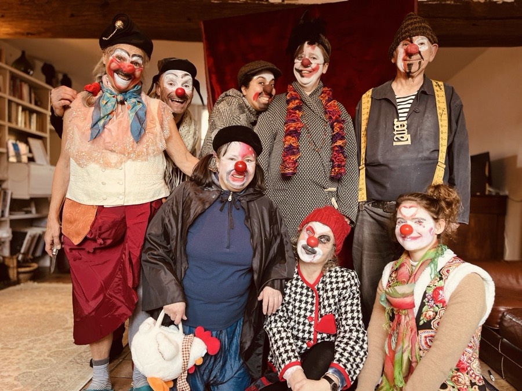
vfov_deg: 53.1
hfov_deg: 67.3
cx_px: 261
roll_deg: -1.2
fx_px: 392
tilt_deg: +0.0
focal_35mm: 26
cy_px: 196
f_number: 1.6
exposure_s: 1/60
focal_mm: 5.1
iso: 160
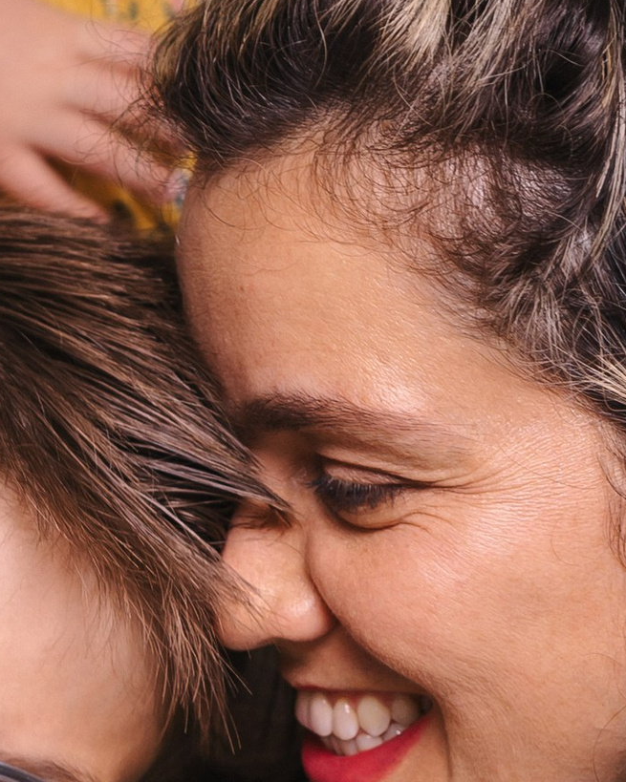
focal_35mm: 154
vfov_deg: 12.5
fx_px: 3567
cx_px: 220
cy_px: 568
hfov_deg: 10.0
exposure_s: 1/250
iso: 125
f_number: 3.2
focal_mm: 35
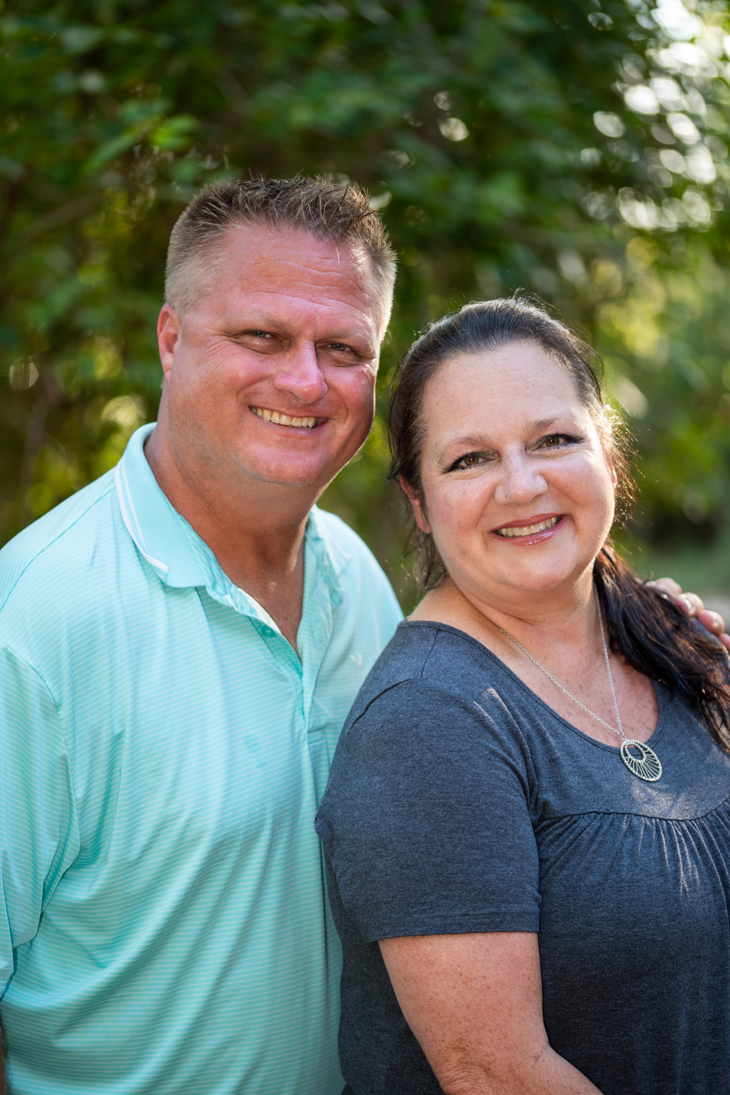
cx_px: 365
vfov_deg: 19.5
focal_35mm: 105
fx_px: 3194
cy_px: 548
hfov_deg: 13.0
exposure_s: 1/100
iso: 200
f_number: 3.5
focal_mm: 105
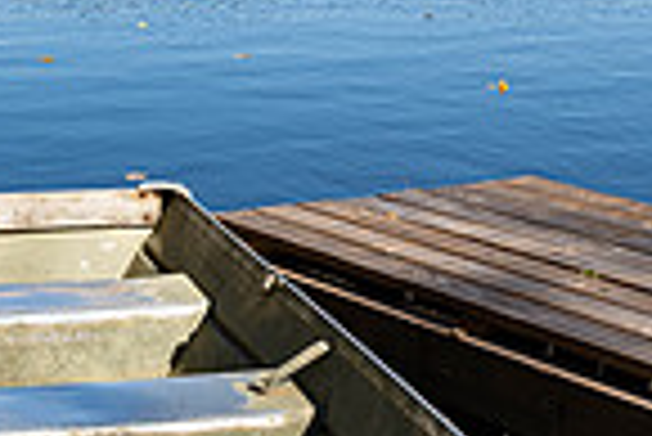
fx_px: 2248
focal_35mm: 124
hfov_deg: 16.1
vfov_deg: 11.1
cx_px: -18
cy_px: 205
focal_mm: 31
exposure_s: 1/160
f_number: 8
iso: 64
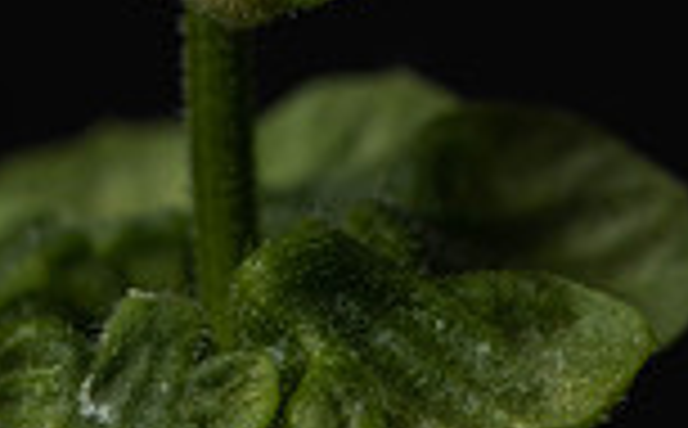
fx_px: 8441
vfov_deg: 2.9
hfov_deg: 4.7
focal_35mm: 451
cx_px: 76
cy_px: 59
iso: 400
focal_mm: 100
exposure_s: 1/15
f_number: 8
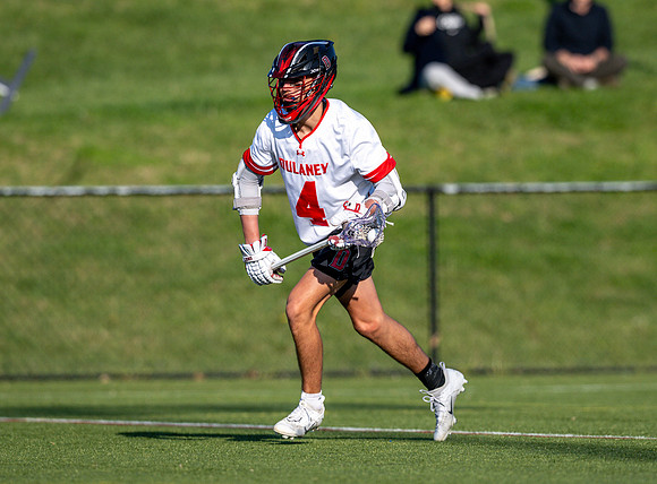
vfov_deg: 2.5
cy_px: 201
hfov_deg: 3.4
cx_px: 353
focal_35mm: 588
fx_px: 11095
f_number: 4
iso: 400
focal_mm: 400
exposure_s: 1/4000
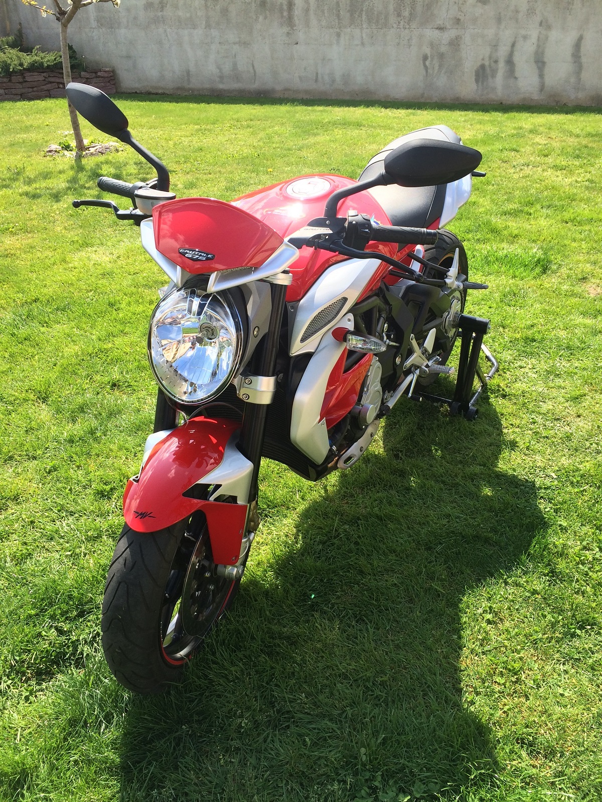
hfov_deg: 48.2
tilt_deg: -31.2
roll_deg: +0.6
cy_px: 401
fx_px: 672
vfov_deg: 61.7
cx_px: 301
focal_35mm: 29
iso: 32
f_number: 2.2
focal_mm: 4.15
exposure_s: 1/760
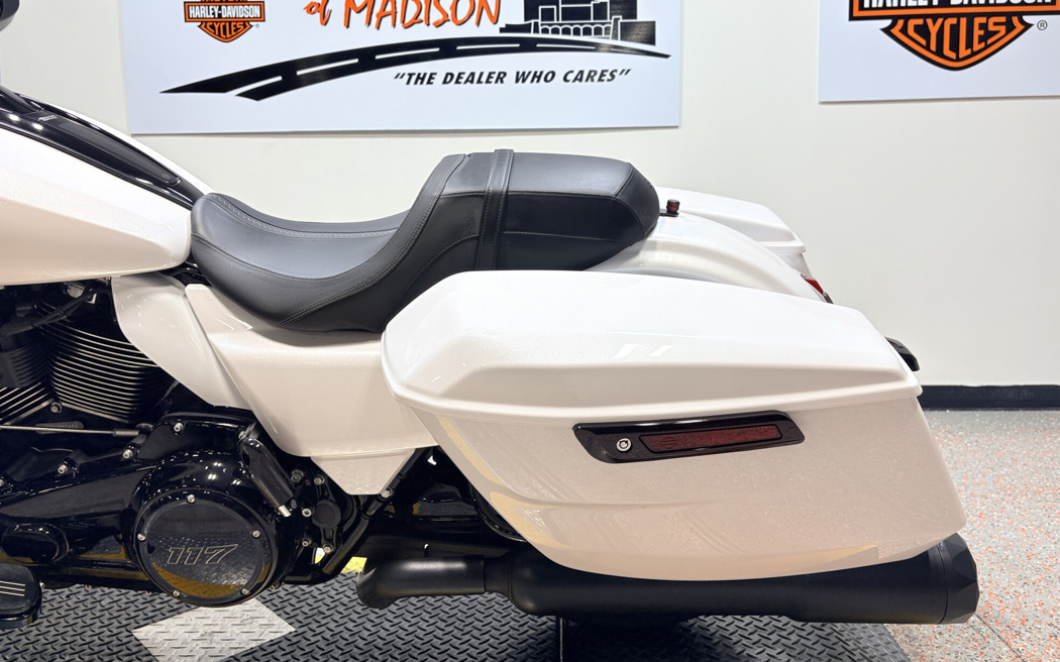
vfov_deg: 44.4
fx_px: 809
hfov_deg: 66.5
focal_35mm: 28
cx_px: 535
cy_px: 286
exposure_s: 1/168
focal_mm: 5.96
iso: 40
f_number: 1.6
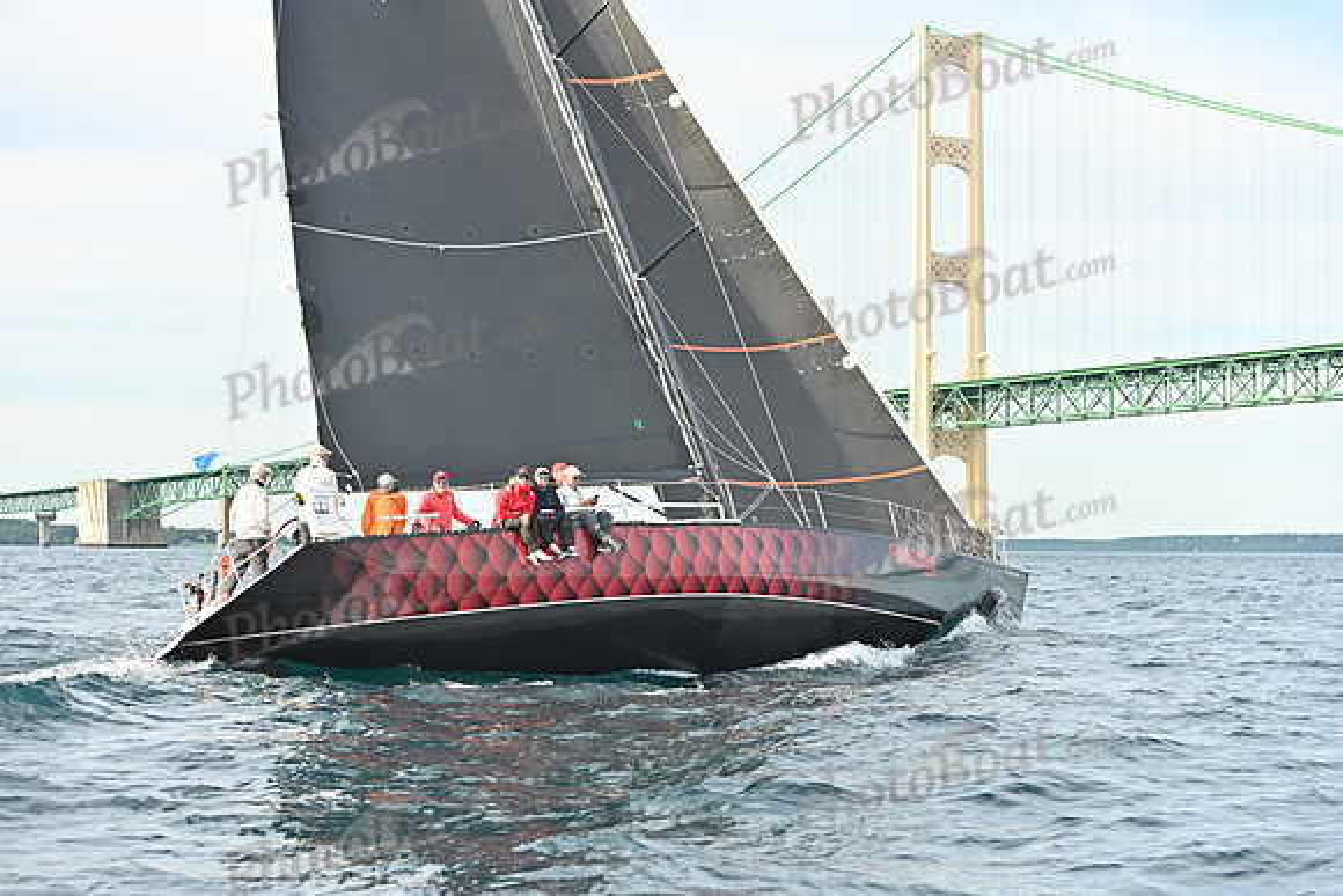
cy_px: 448
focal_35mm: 70
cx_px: 672
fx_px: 2612
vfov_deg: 19.5
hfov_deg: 28.8
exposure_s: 1/1000
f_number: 4
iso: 320
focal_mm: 70
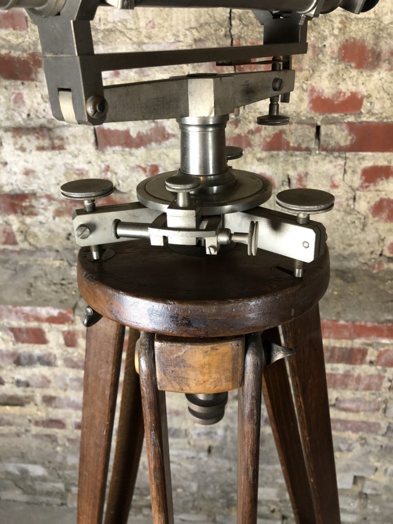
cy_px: 262
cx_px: 196
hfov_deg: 49.7
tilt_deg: -30.5
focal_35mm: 28
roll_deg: +2.5
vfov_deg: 63.4
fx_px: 424
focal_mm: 4
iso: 50
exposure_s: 1/17
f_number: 1.8
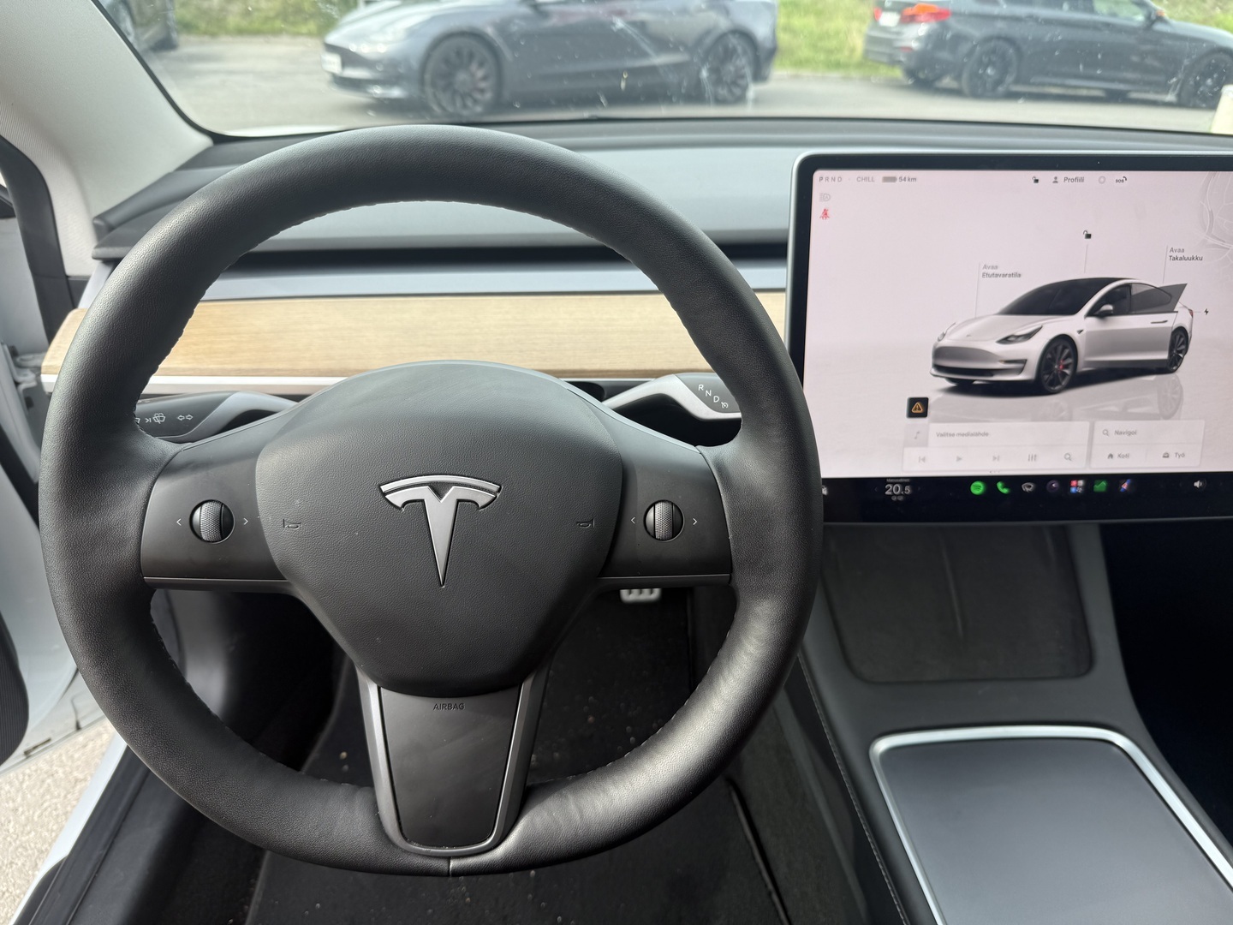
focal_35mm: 24
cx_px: 616
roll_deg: -2.7
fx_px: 855
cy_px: 462
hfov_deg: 71.6
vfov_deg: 56.8
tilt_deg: -28.2
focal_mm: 6.76
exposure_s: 1/423
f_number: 1.78
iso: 80
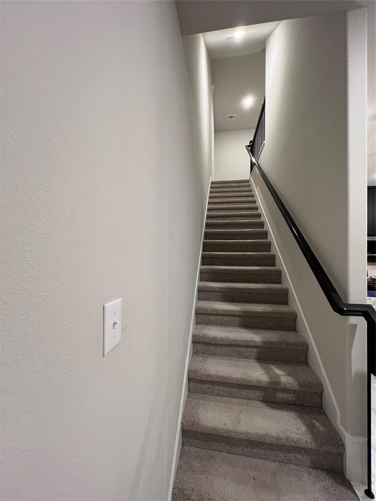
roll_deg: -0.4
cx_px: 188
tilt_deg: +0.7
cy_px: 250
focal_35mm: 13
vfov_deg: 106.2
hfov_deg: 89.9
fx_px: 188
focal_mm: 1.57
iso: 400
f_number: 1.8
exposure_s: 1/60
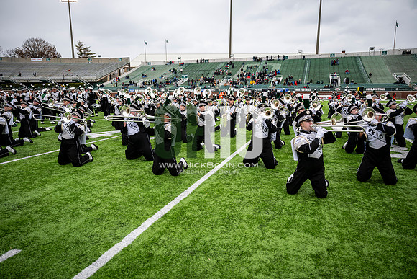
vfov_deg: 53.2
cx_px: 208
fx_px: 278
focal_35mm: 24
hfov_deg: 73.7
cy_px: 140
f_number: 2.8
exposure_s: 1/500
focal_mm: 24
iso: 100
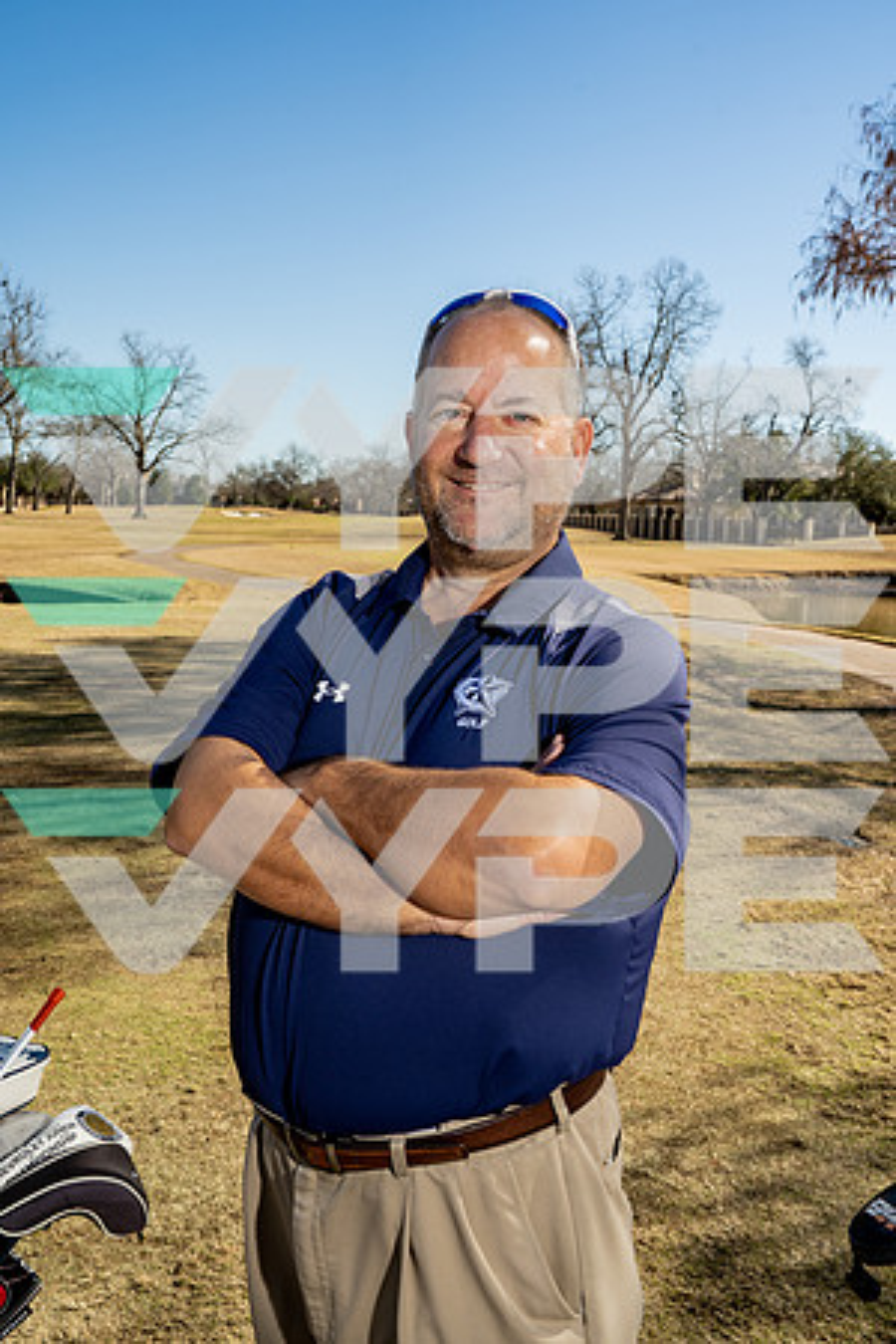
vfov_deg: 54.4
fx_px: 1307
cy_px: 672
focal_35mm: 35
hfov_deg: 37.9
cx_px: 448
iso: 200
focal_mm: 35
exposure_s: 1/250
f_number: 9
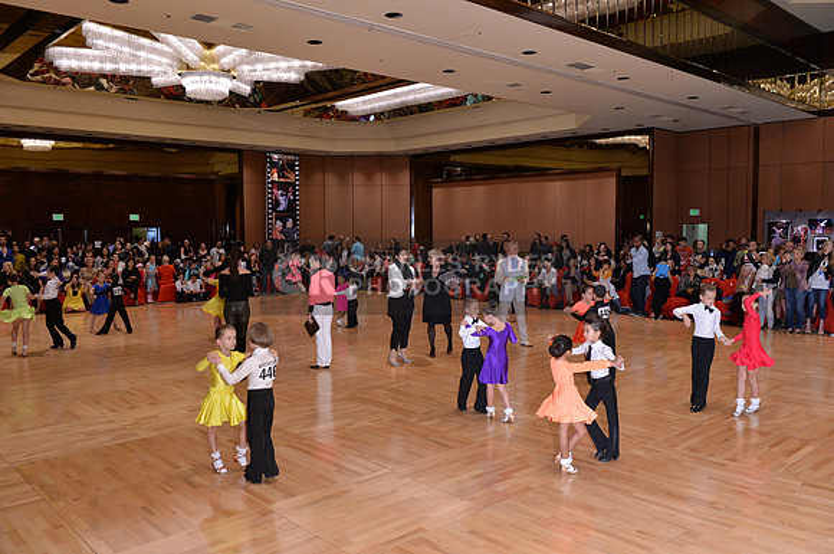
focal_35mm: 31
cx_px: 417
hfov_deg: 60.4
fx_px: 717
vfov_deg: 42.2
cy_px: 277
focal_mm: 31
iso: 2000
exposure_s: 1/250
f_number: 5
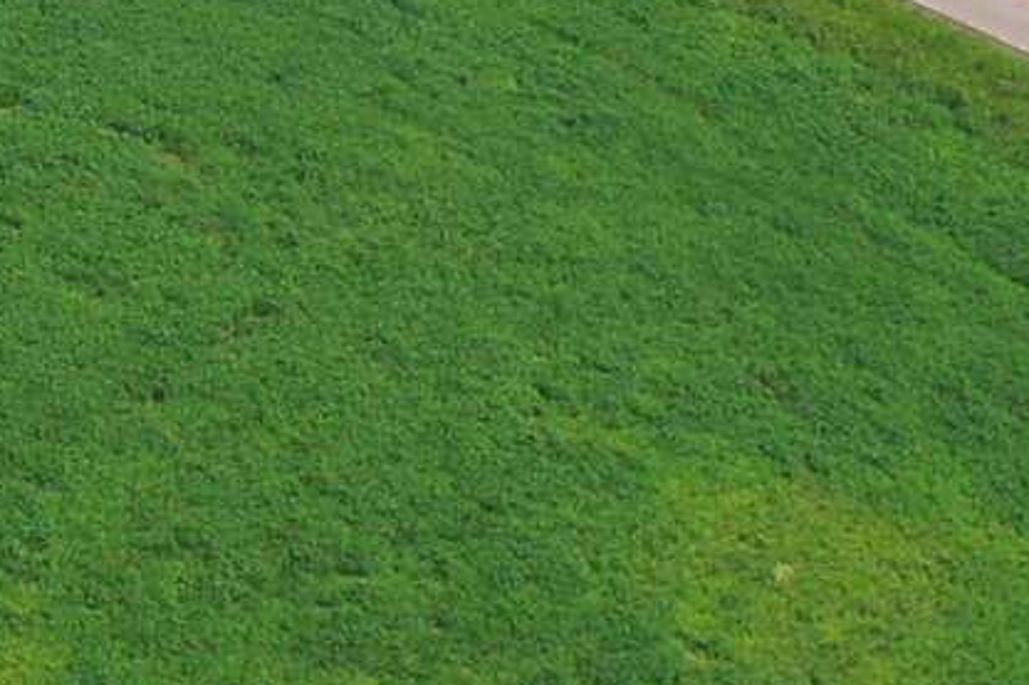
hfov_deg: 8.1
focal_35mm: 207
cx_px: -2352
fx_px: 5914
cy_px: -1021
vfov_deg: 6.3
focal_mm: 10.26
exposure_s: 1/1600
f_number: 2.8
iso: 100
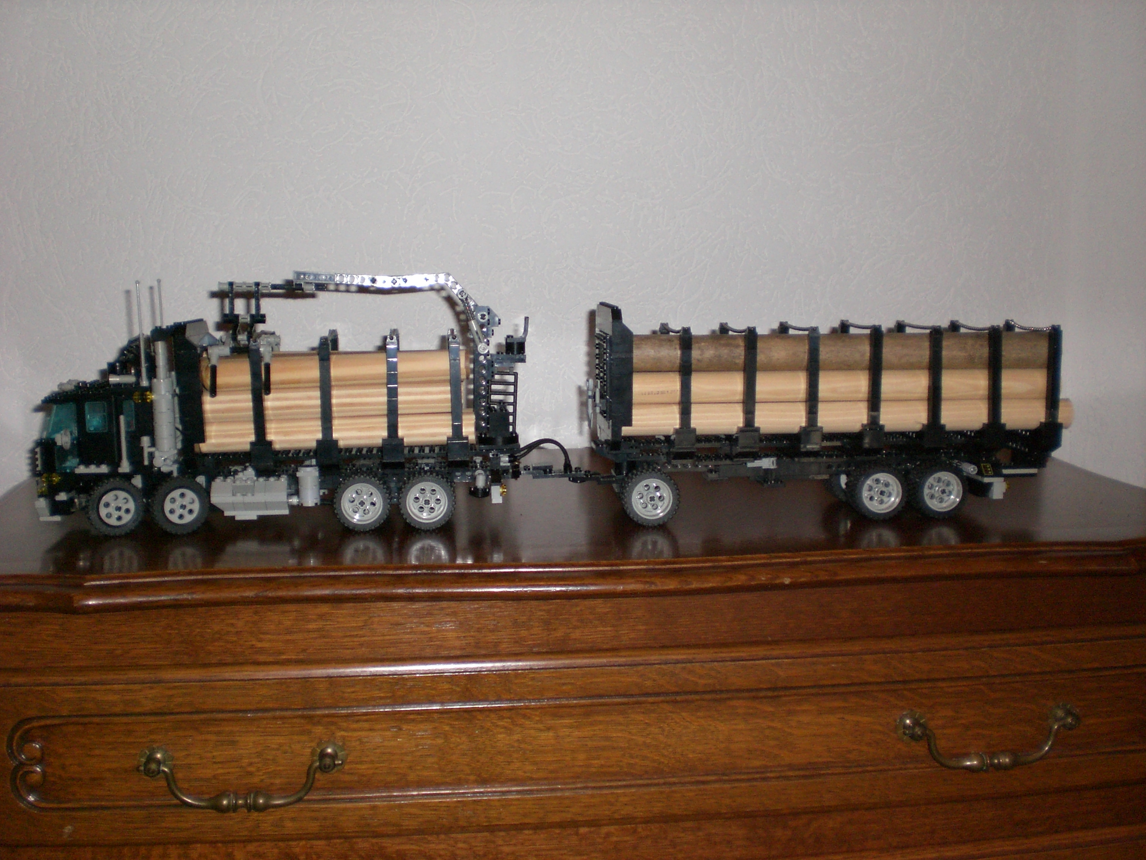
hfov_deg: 49.0
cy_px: 430
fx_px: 1258
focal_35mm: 38
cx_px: 573
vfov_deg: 37.7
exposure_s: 1/60
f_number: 3.1
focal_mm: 6.3
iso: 200
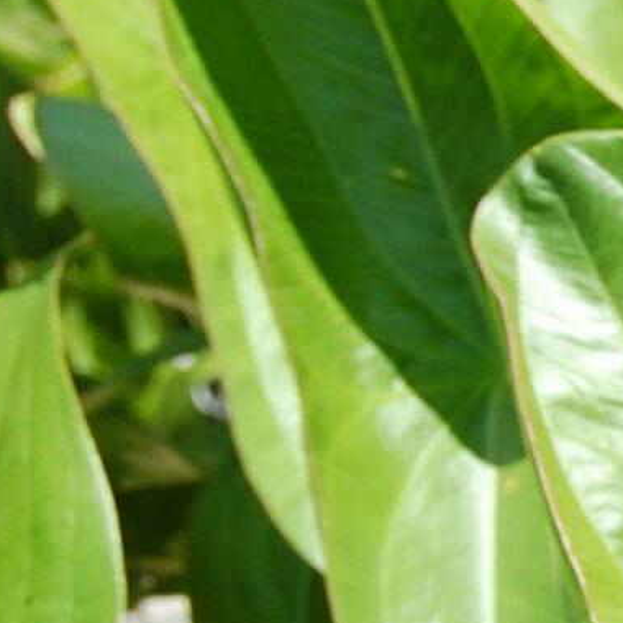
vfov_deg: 6.6
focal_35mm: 266
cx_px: 1844
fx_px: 5413
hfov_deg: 6.1
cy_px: 521
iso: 200
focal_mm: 31
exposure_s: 1/200
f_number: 7.1
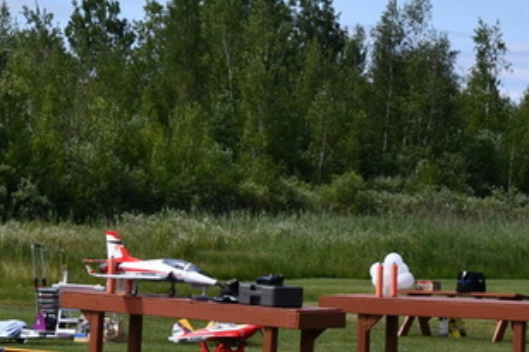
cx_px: 124
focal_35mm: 224
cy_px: 262
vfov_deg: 6.1
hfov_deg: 9.2
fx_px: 3290
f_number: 14
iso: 800
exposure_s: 1/800
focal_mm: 58
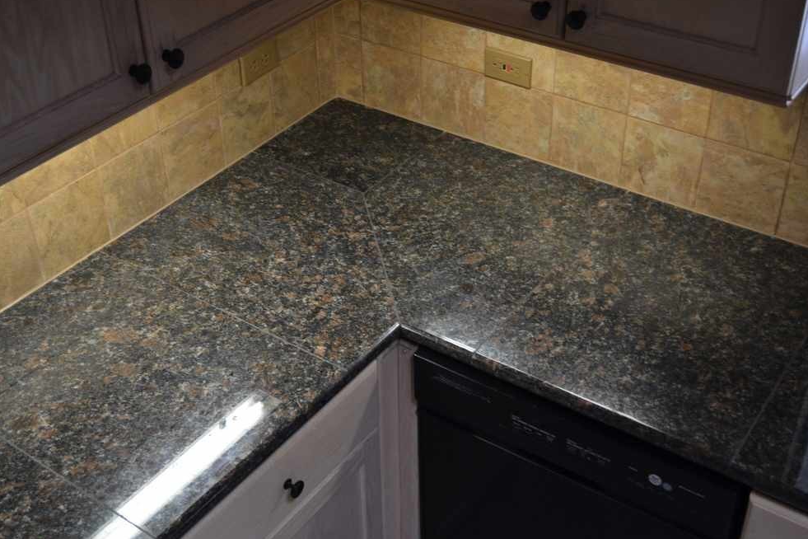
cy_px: 262
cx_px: 394
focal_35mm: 47
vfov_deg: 28.6
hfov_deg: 41.9
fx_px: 1055
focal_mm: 30
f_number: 4.5
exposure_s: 1/25
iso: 400
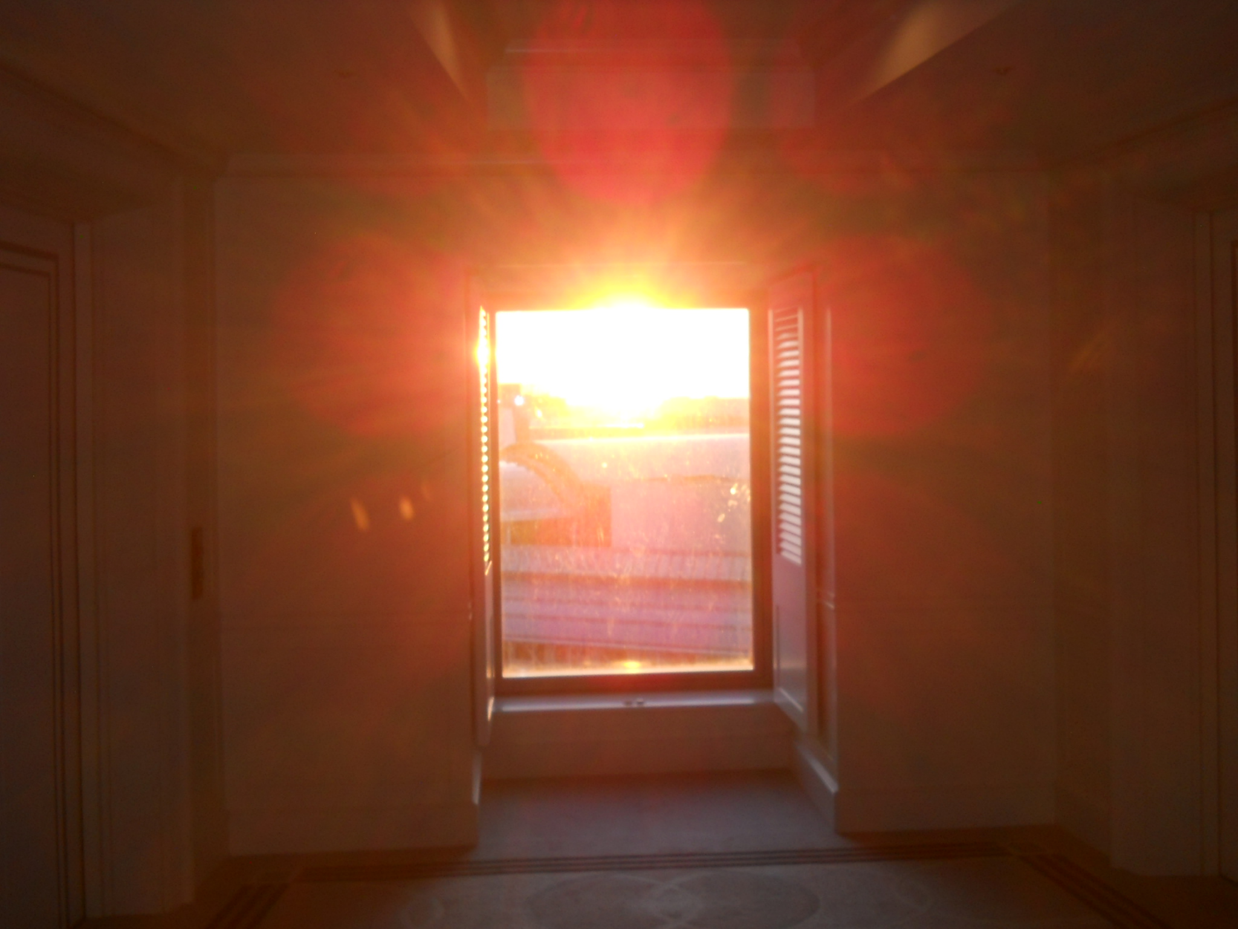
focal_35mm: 41
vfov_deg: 35.1
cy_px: 464
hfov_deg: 45.8
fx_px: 1466
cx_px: 619
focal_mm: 6.72
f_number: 3.1
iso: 80
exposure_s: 1/40
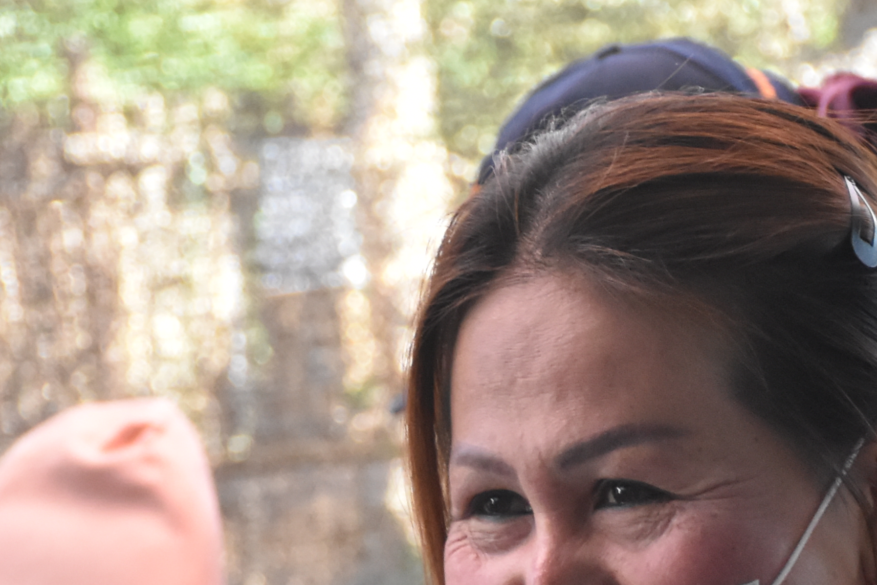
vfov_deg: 4.5
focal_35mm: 301
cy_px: 944
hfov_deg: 6.8
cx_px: 737
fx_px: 7332
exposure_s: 1/160
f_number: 5.6
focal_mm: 60
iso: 2500
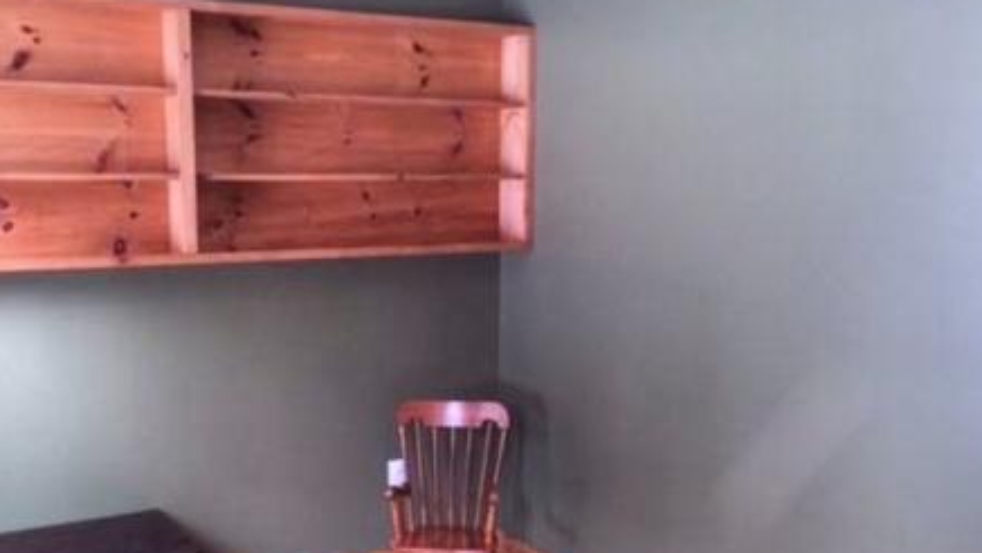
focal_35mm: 42
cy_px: 355
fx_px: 1094
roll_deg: +1.5
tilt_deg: -9.0
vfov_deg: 28.2
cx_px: 434
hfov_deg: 48.3
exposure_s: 1/30
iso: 64
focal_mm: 4.15
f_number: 2.2
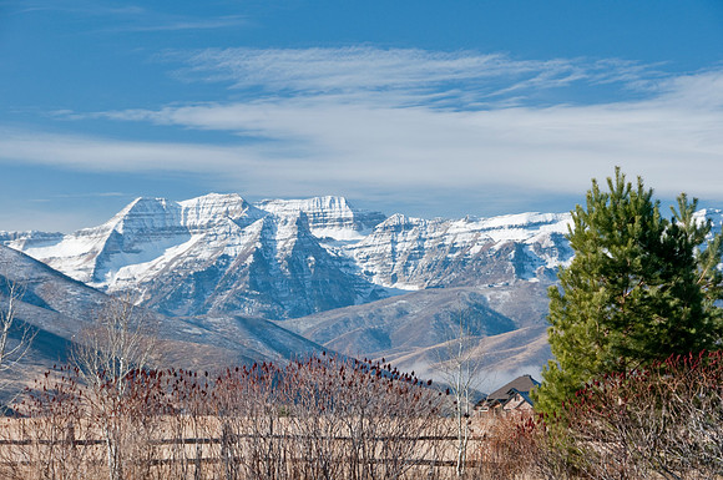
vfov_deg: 10.1
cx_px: 362
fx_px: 2707
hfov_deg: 15.2
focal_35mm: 135
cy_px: 240
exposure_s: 1/60
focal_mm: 90
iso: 200
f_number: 11
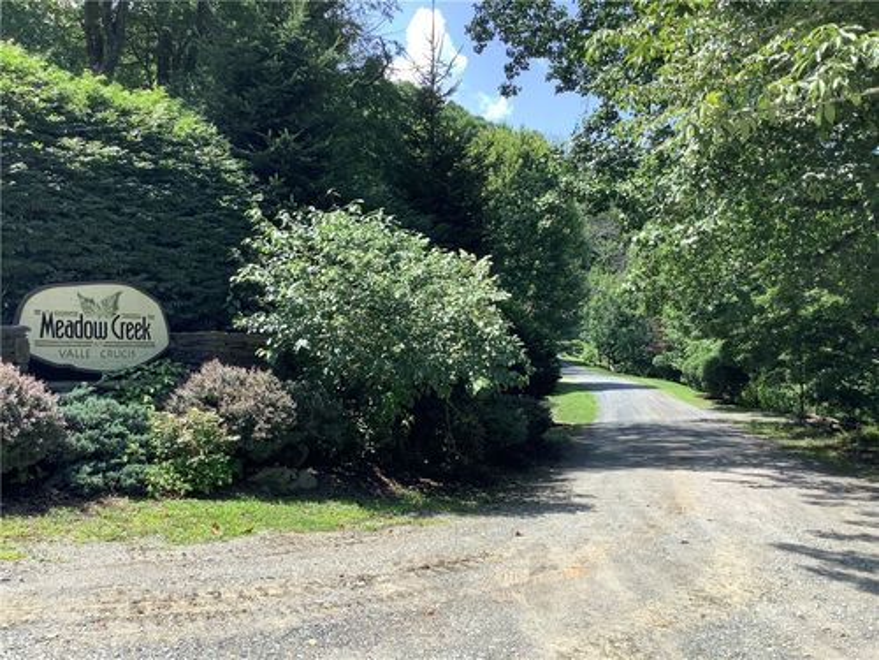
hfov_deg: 58.4
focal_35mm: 31
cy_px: 330
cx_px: 440
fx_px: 787
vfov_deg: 45.4
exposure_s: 1/612
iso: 25
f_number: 2.4
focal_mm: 3.3
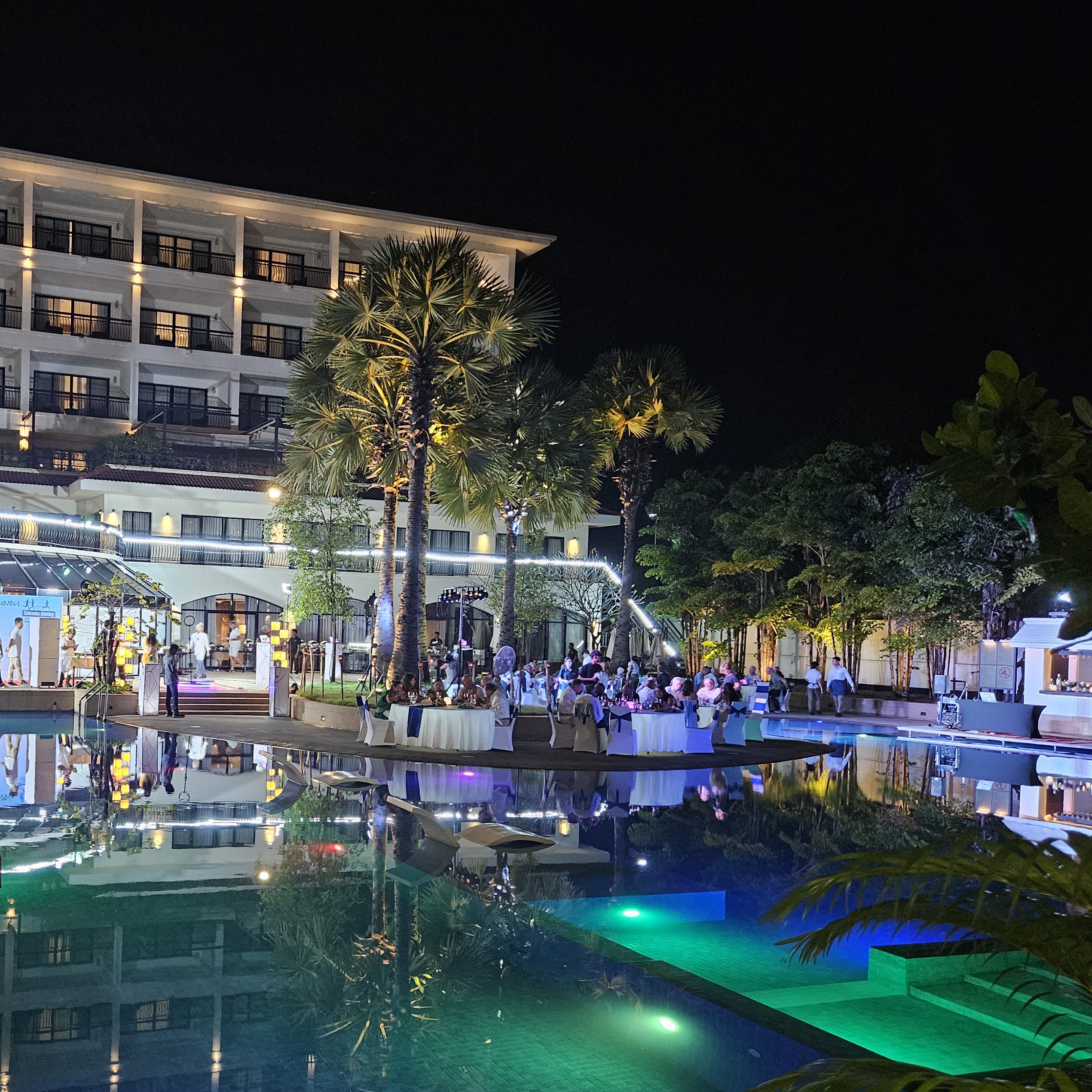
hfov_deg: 48.9
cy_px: 610
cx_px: 263
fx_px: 1142
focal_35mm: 32
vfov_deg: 51.0
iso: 800
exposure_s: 1/50
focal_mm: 5.4
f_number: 1.8
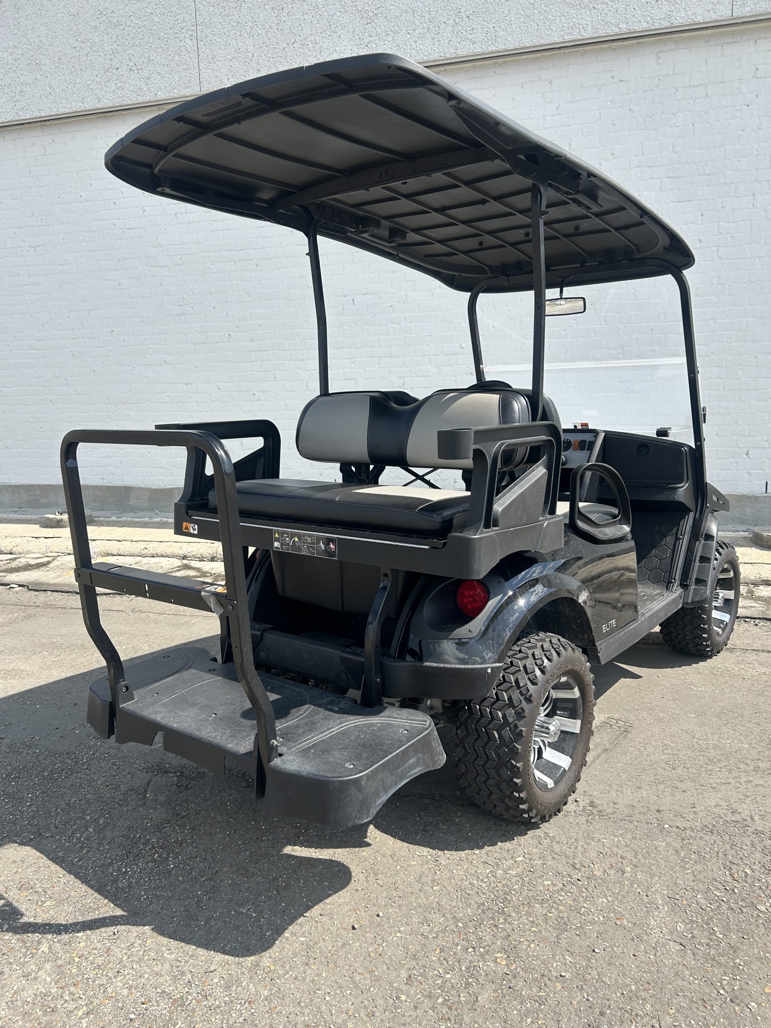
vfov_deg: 67.3
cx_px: 386
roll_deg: +1.3
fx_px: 772
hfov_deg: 53.1
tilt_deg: -9.7
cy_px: 514
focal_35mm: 26
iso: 50
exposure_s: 1/2632
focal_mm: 5.7
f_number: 1.5
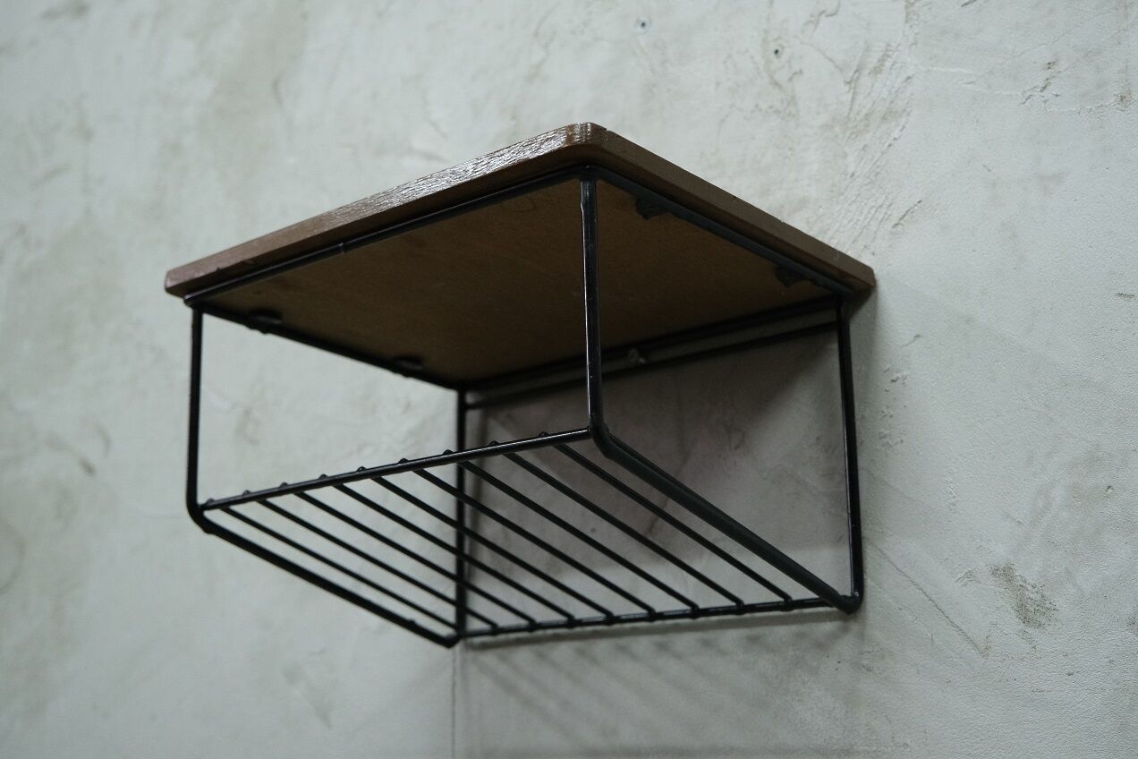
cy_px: 380
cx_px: 569
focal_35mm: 49
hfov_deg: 40.3
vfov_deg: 27.5
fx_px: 1549
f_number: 4
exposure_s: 1/50
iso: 2500
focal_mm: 32.5
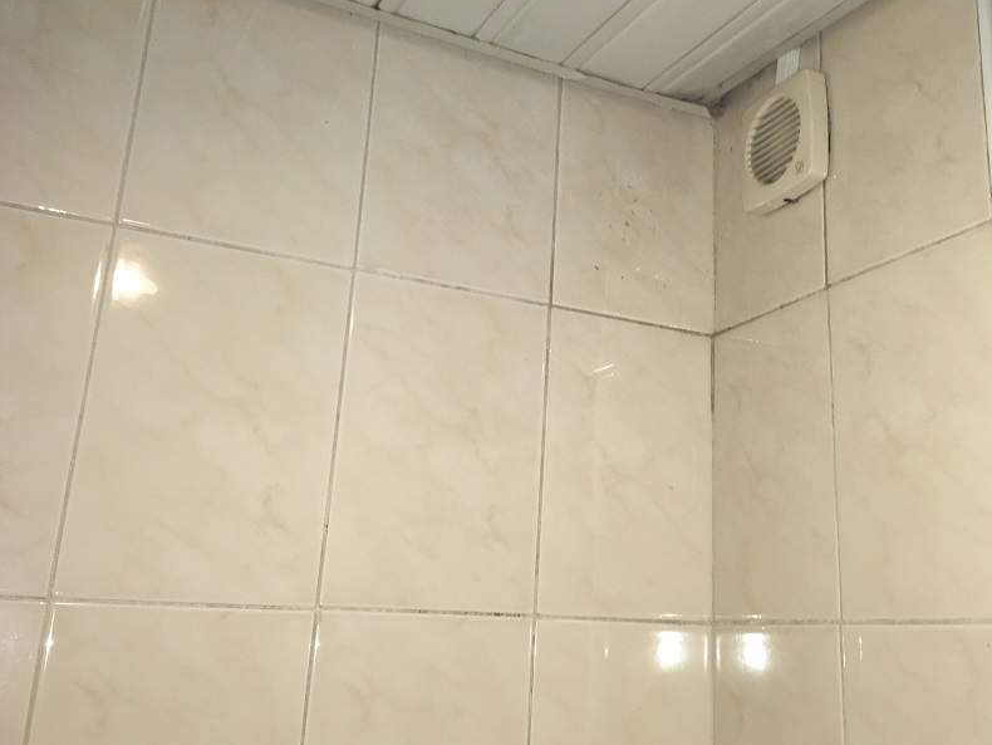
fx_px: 1061
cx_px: 612
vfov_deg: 38.5
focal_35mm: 37
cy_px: 303
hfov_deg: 49.7
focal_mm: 4.15
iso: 50
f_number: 2.2
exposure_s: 1/30
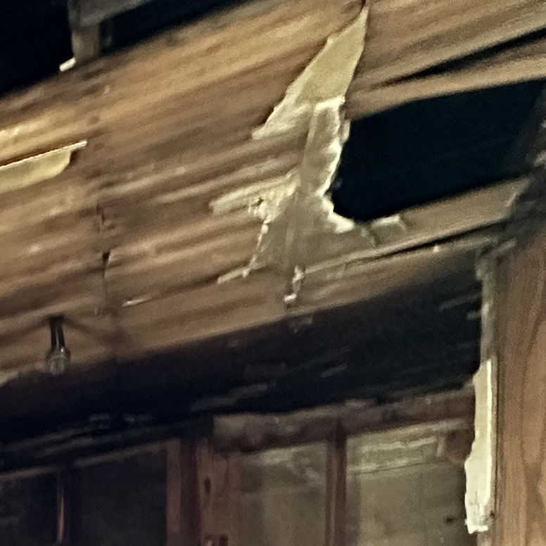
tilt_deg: -0.4
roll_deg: -1.2
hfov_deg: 22.0
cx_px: -428
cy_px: 805
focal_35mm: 49
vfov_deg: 26.1
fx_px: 874
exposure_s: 1/54
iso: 1600
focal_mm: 2.22
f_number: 2.2
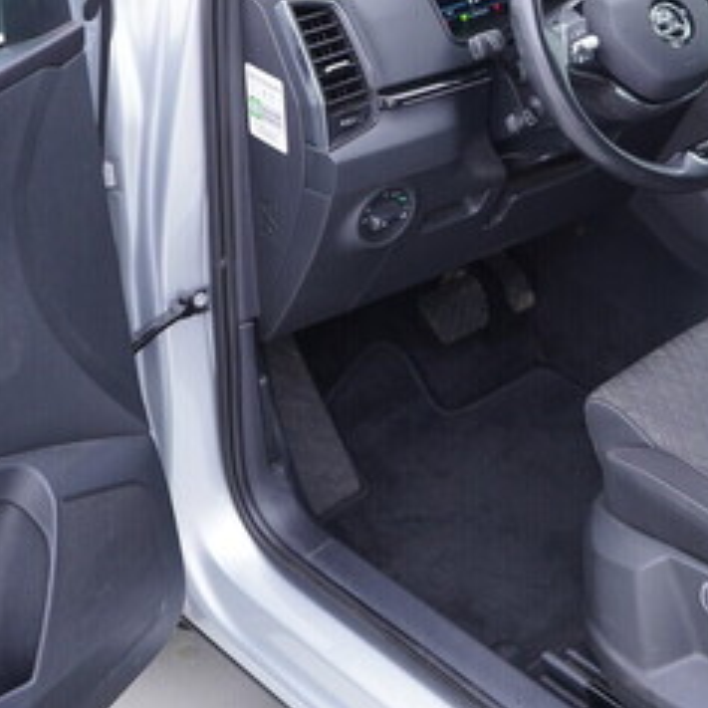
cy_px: 163
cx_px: 606
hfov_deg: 23.8
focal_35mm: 71
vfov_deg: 24.0
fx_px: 1643
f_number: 2.8
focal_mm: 24
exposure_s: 1/40
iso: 200
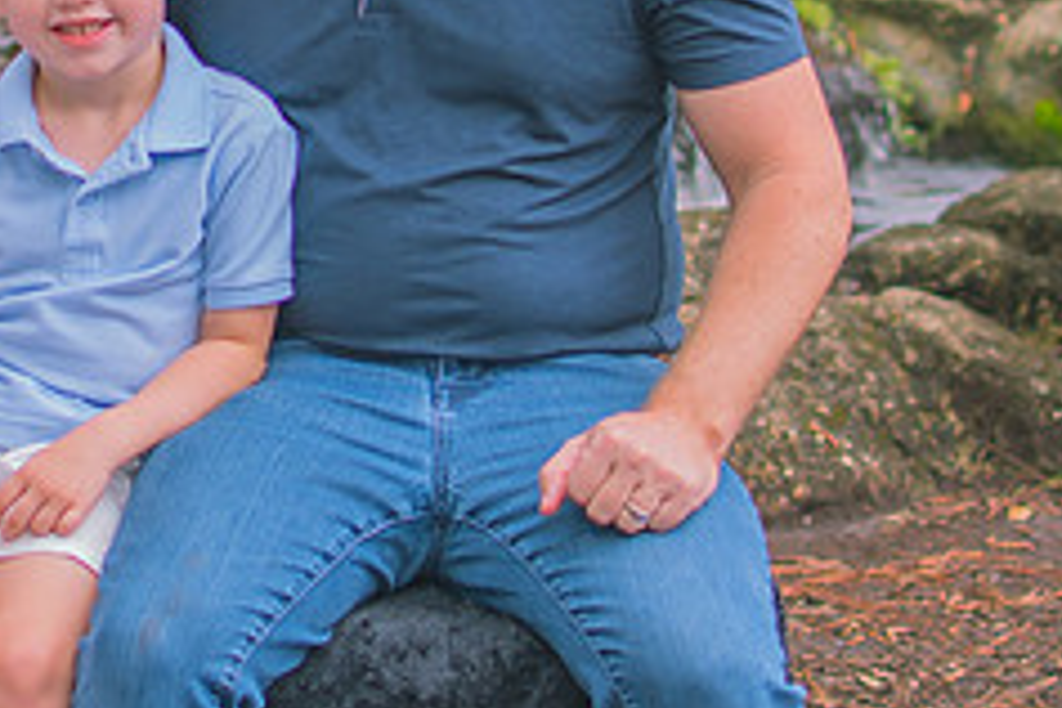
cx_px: 11
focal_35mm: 166
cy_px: -39
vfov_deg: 8.2
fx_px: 4897
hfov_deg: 12.2
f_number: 2.2
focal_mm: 35
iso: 100
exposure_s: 1/250
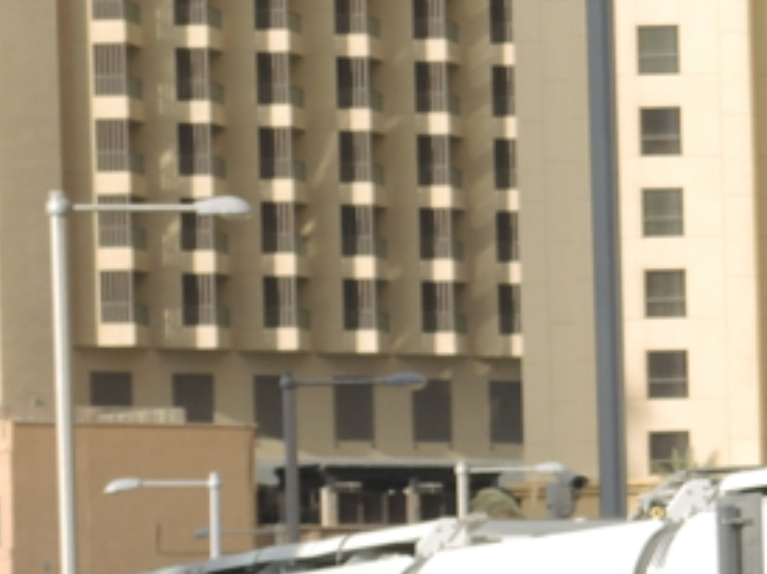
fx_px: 7660
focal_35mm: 346
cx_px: 1621
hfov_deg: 5.6
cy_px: 748
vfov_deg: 4.3
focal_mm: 15.9
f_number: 3.2
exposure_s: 1/500
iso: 80
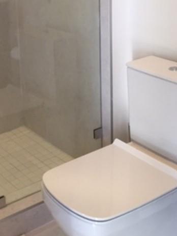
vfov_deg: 29.1
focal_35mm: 64
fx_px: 436
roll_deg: +1.7
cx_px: 24
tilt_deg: -11.1
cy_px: 24
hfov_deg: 22.5
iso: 80
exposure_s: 1/30
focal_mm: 4.15
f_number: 2.2
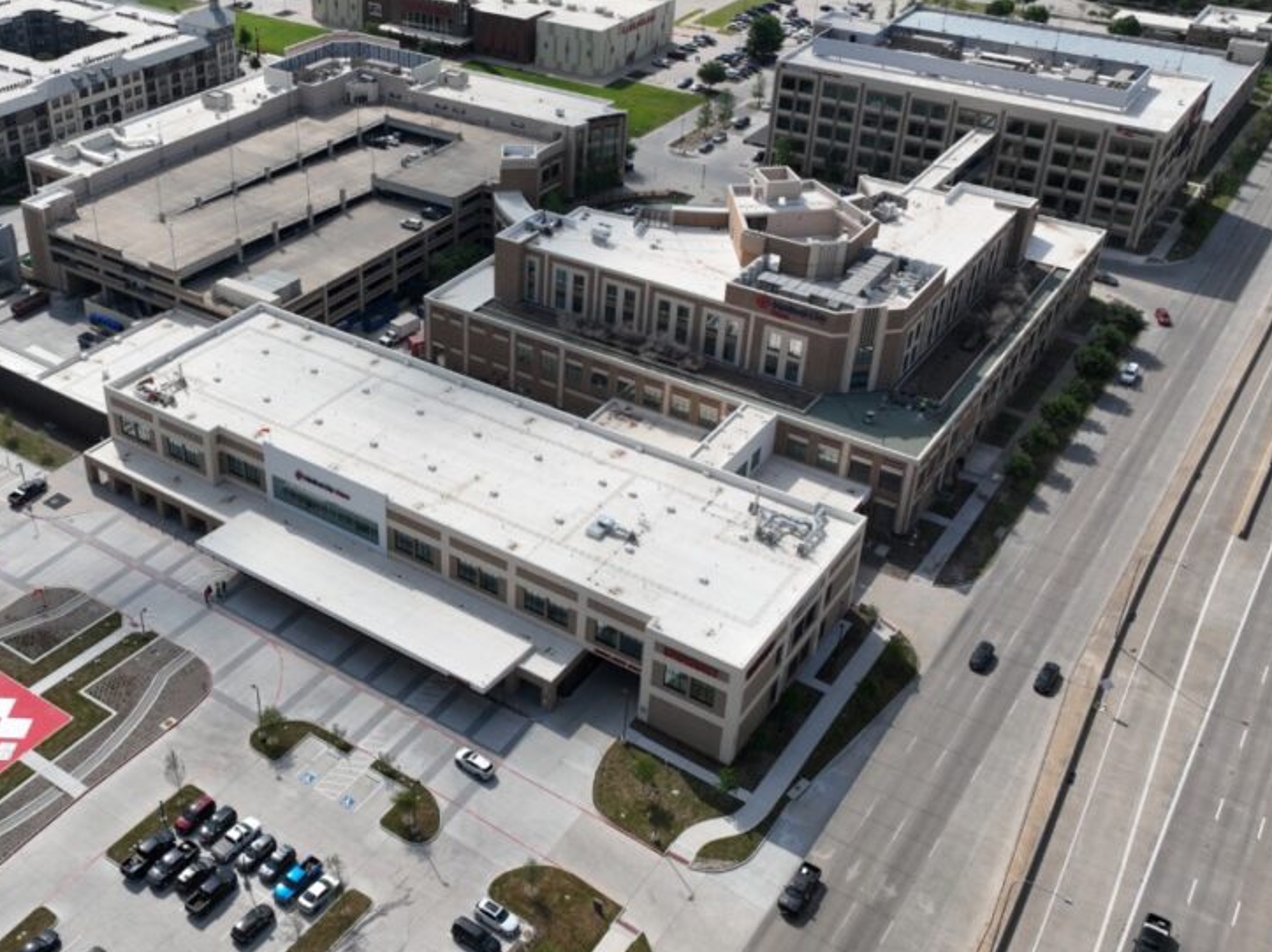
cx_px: 410
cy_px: 392
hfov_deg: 52.8
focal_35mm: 34
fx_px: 1248
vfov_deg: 41.6
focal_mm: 12.29
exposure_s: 1/3000
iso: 100
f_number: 2.8
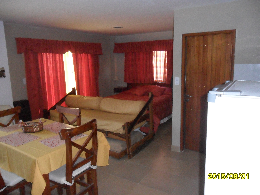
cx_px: 130
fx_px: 203
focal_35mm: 27
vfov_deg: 51.4
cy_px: 98
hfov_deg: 65.3
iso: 400
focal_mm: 4.9
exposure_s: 1/45
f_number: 3.5
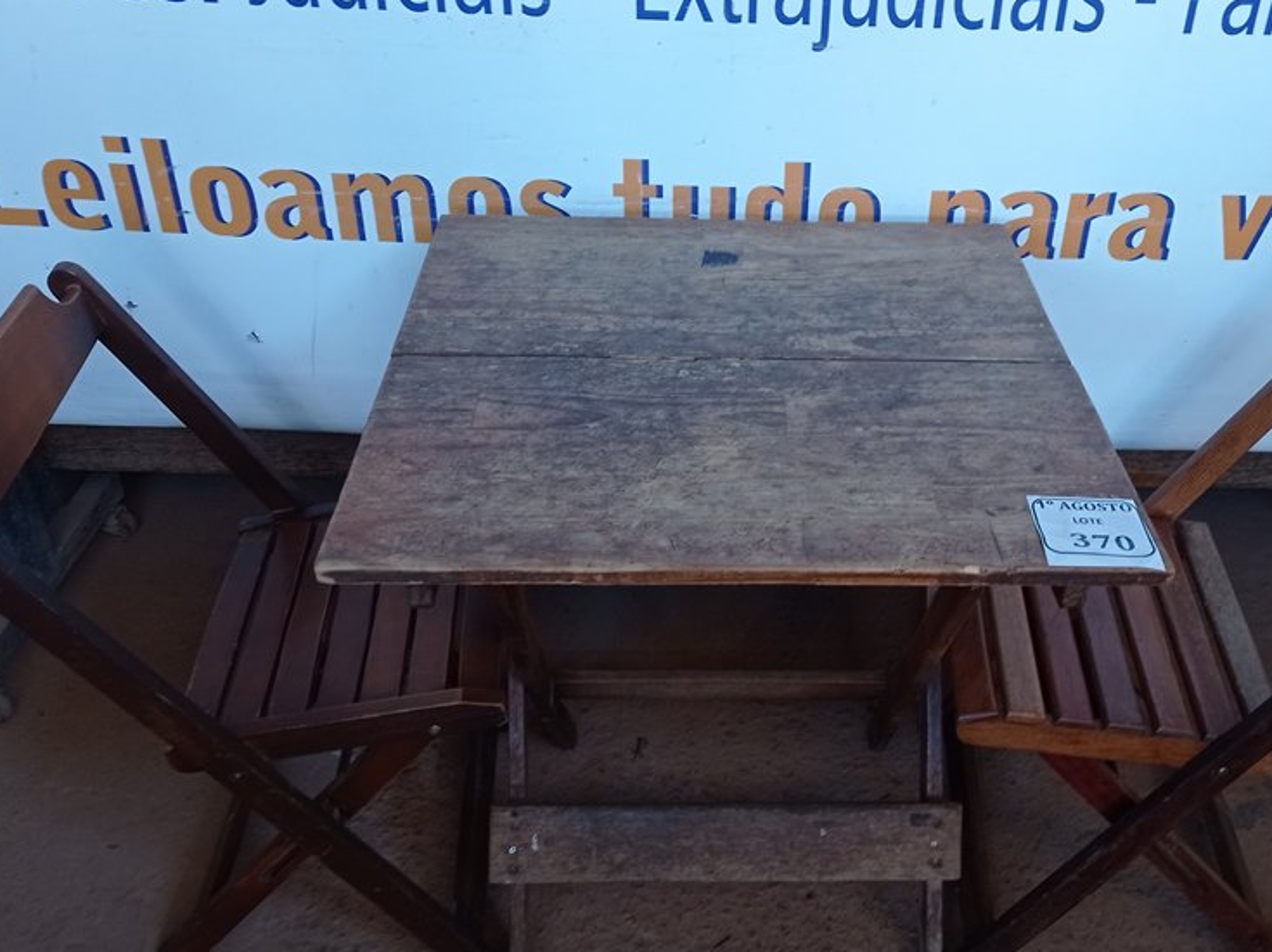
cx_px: 736
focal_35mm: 39
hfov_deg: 47.7
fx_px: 1432
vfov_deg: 36.8
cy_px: 466
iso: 143
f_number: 1.79
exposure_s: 1/60
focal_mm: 4.7
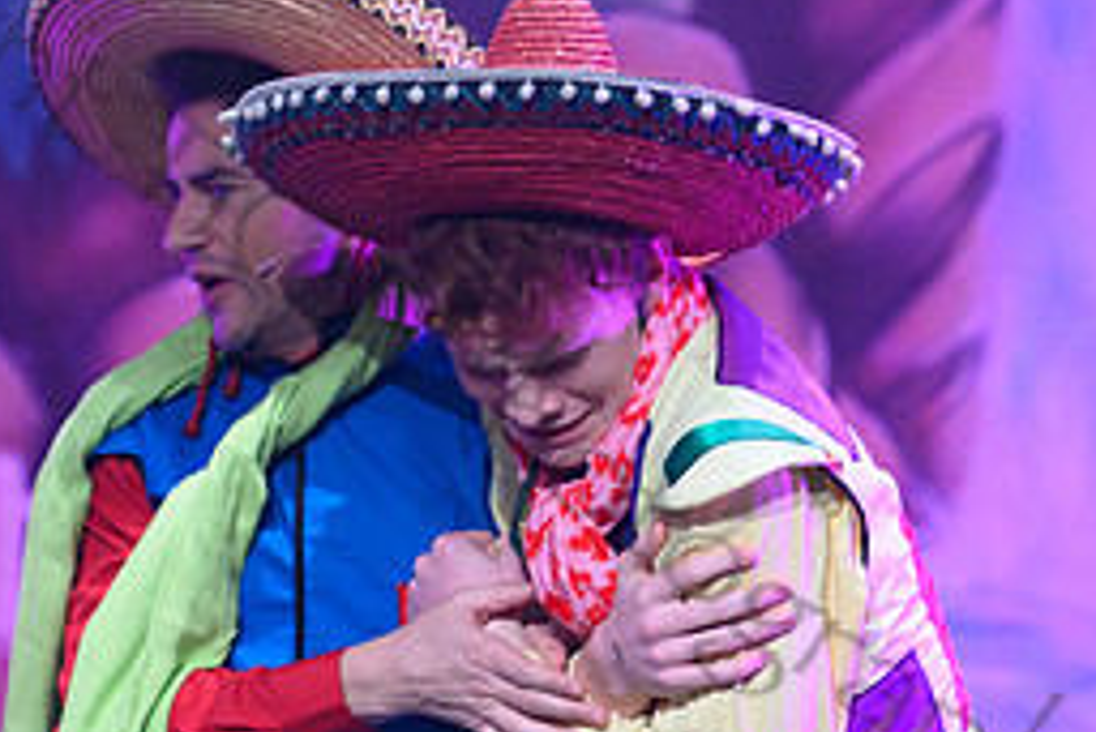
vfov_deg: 4.2
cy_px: 323
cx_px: 394
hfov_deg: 6.3
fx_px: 10021
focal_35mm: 329
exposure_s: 1/200
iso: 1000
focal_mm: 145
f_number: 2.8
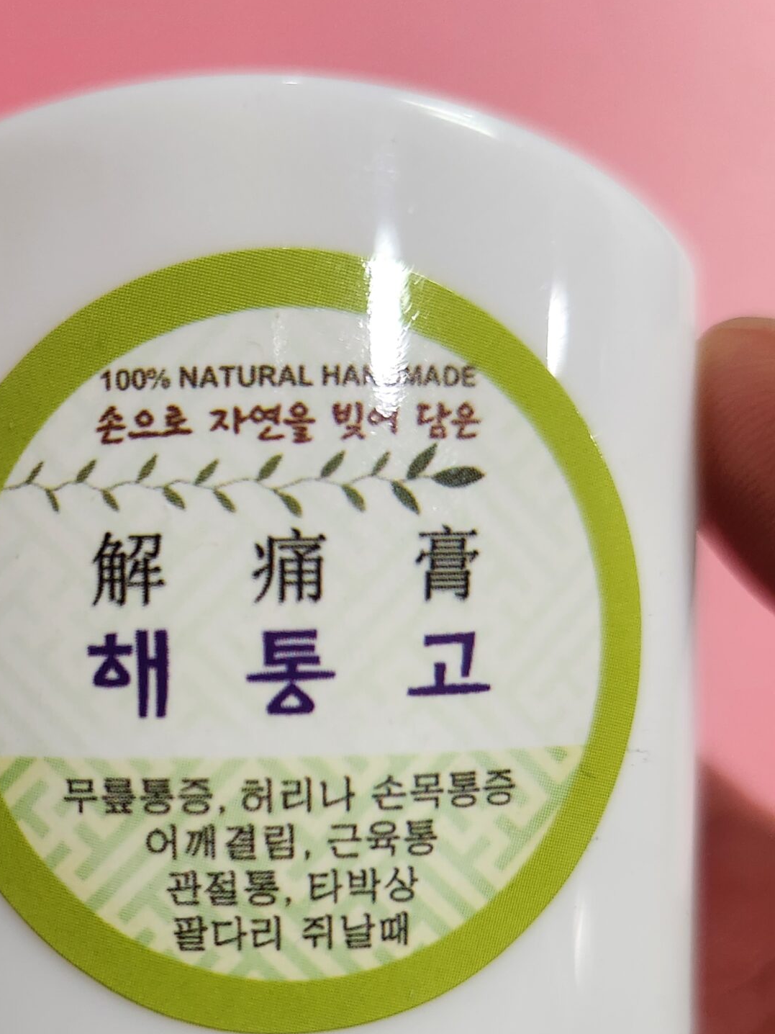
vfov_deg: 44.8
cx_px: 153
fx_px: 1224
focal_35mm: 41
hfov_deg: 34.1
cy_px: 729
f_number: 1.8
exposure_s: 1/120
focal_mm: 5.4
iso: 250
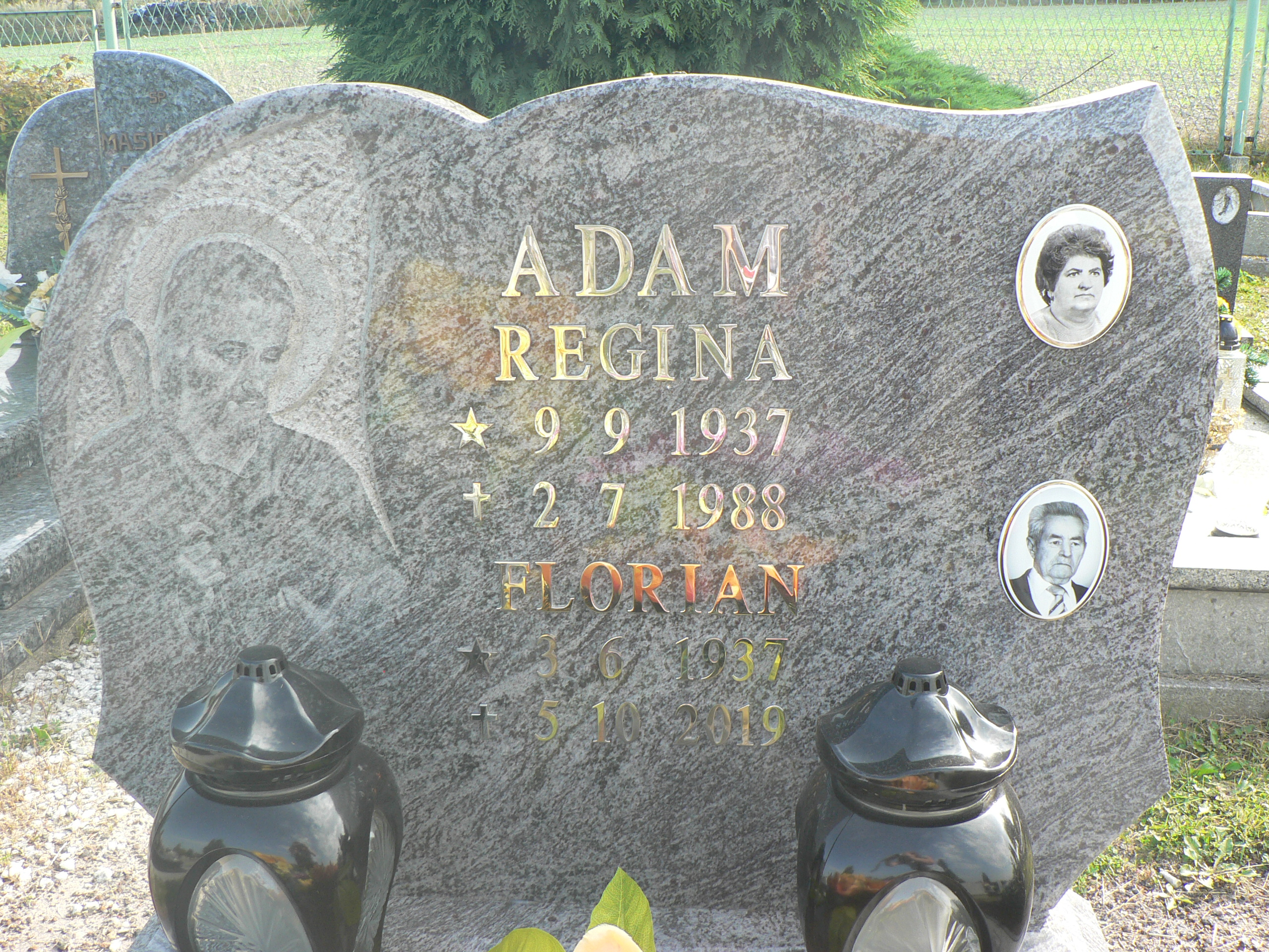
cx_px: 634
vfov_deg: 39.7
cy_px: 476
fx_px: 1320
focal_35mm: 36
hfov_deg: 51.4
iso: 80
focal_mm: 6
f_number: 4
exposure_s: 1/80
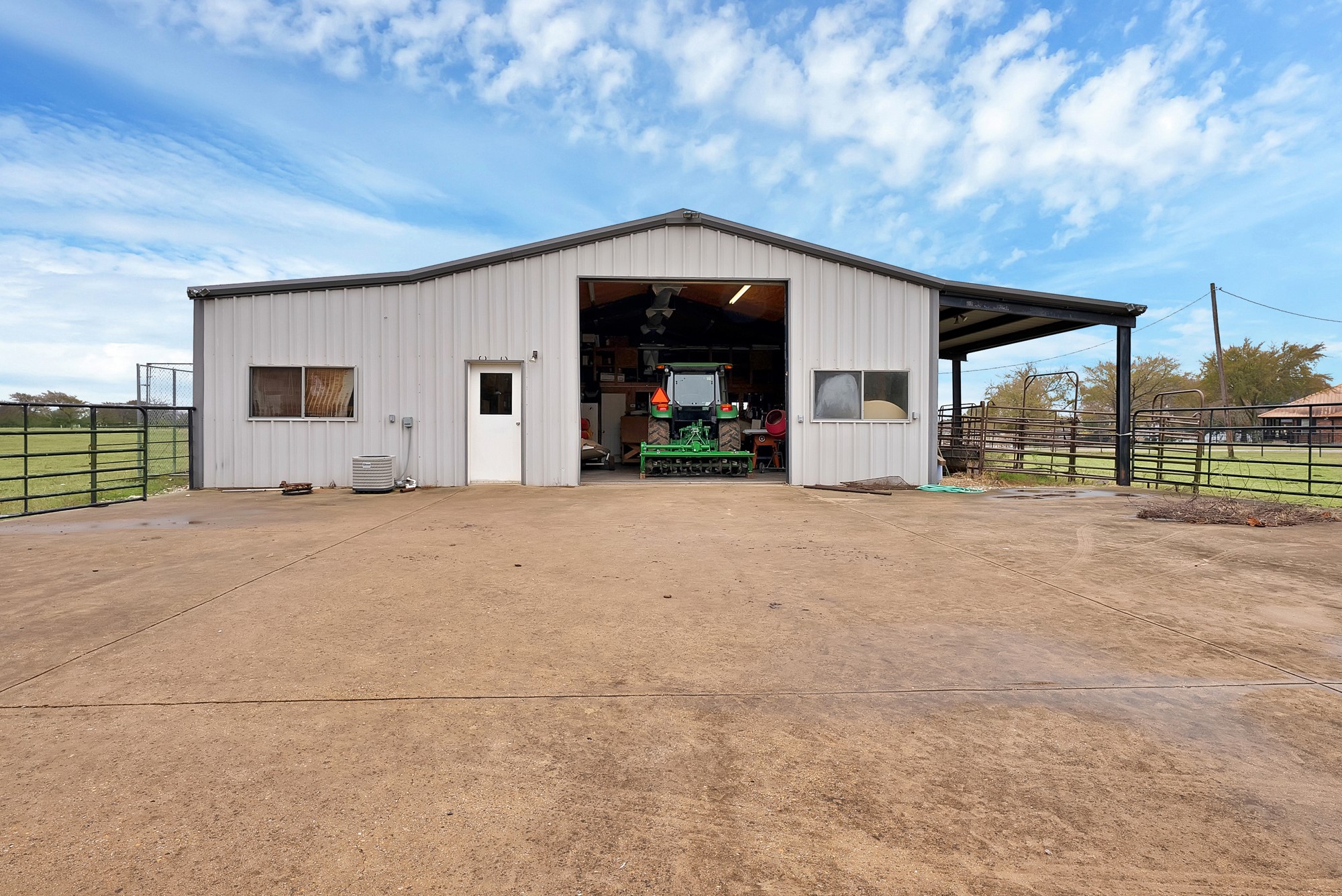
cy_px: 448
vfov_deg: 67.4
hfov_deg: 90.0
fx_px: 671
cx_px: 671
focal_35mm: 18
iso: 640
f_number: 10
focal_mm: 18
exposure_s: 1/125
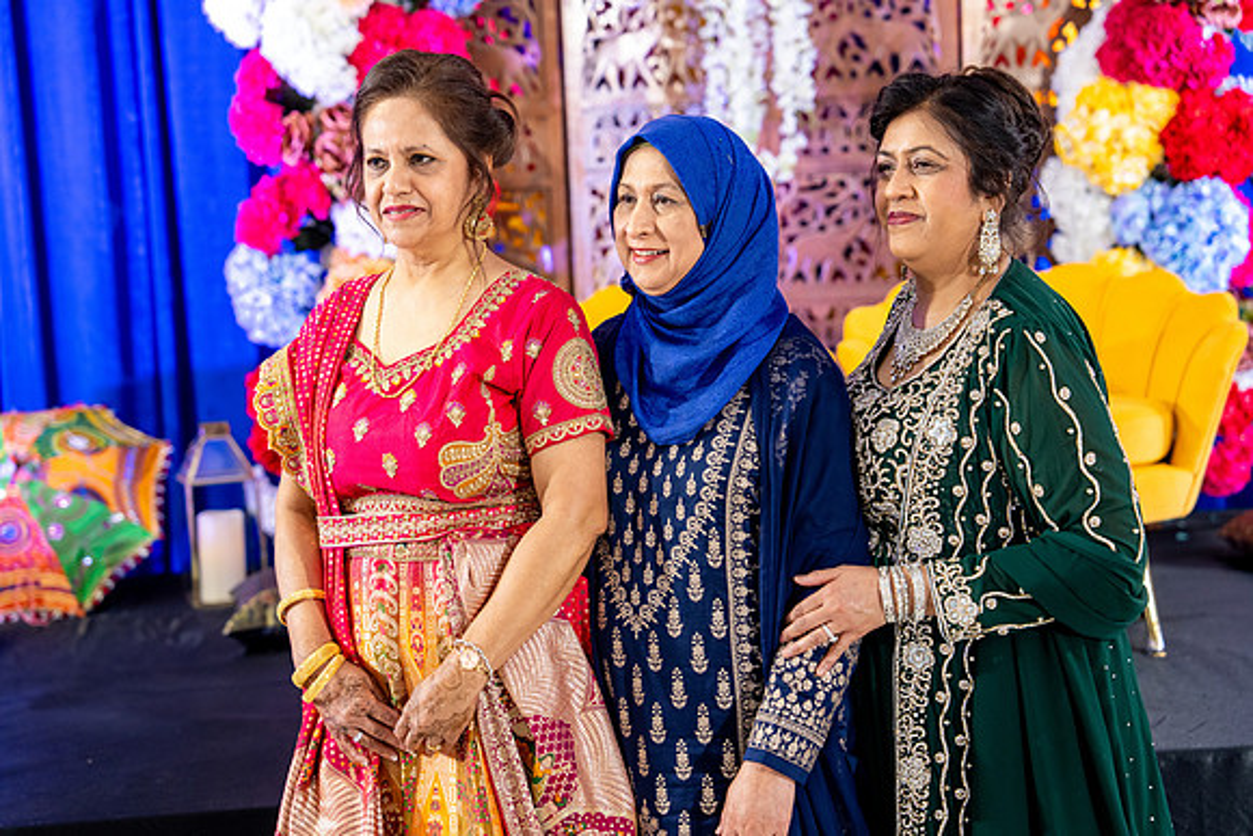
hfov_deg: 29.9
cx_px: 626
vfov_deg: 20.2
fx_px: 2346
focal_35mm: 67
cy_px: 418
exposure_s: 1/125
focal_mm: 65
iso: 2000
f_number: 2.8
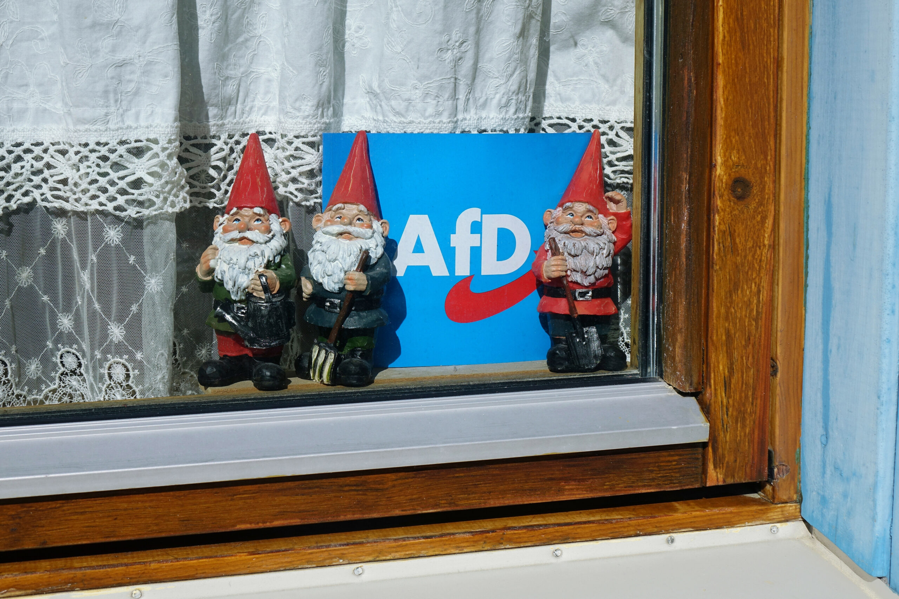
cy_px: 300
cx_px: 450
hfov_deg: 33.9
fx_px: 1473
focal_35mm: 59
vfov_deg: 23.0
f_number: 5.6
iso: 125
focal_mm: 21.48
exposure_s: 1/800
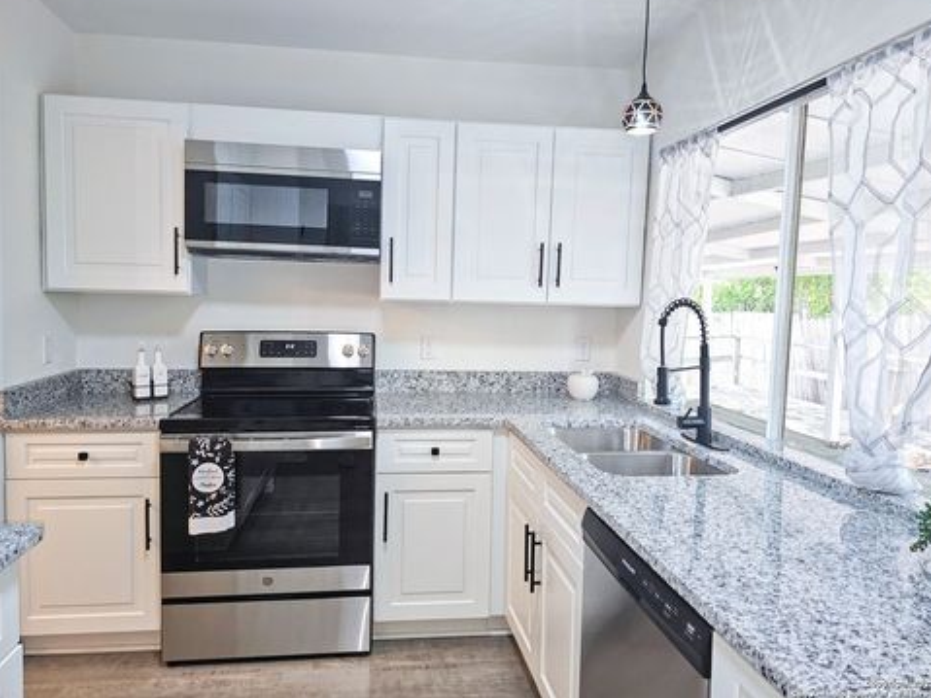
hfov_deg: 71.6
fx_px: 645
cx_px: 451
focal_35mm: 24
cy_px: 335
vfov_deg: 56.8
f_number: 1.7
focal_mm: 6.3
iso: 125
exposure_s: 1/60
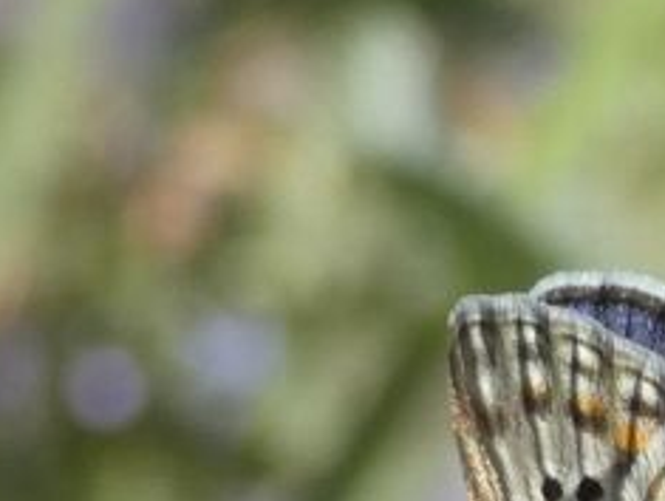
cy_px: 875
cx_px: 859
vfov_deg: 3.5
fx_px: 8158
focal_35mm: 424
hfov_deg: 4.6
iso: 80
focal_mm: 21
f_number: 5.1
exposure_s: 1/125
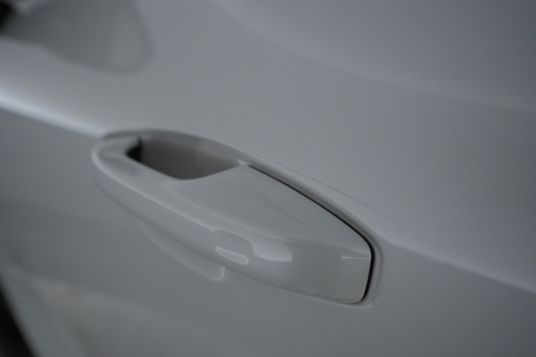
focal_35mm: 28
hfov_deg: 65.5
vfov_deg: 46.4
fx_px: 417
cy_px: 178
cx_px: 268
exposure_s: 1/400
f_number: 4.5
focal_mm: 28
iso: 2000
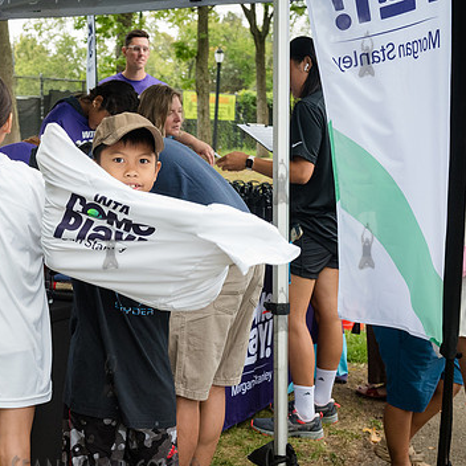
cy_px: 287
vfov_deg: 26.4
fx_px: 990
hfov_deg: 26.2
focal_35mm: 65
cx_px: 132
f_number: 5
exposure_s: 1/320
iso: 1600
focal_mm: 38
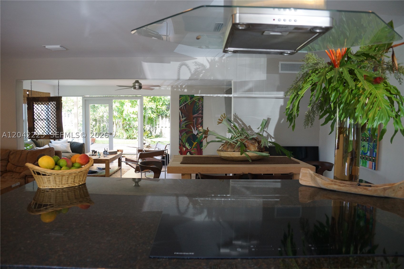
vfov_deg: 47.9
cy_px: 134
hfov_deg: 67.4
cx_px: 202
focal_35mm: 27
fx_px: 303
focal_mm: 18
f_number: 4
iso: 500
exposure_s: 1/160
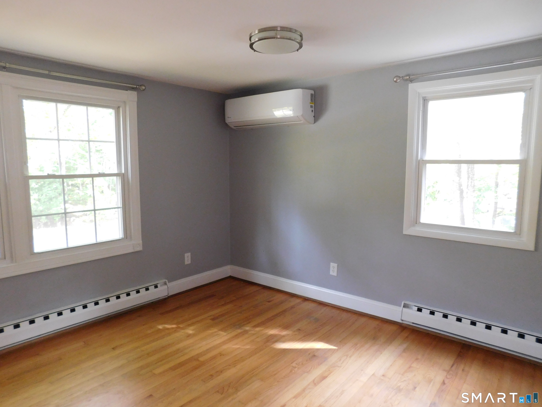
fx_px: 360
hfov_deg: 73.9
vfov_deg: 58.9
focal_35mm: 23
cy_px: 204
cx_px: 271
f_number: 3
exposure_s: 1/20
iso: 400
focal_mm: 4
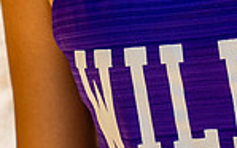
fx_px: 1349
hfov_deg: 10.0
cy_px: -205
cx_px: 194
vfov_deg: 6.0
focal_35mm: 209
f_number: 4
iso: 100
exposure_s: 1/250
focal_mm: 68
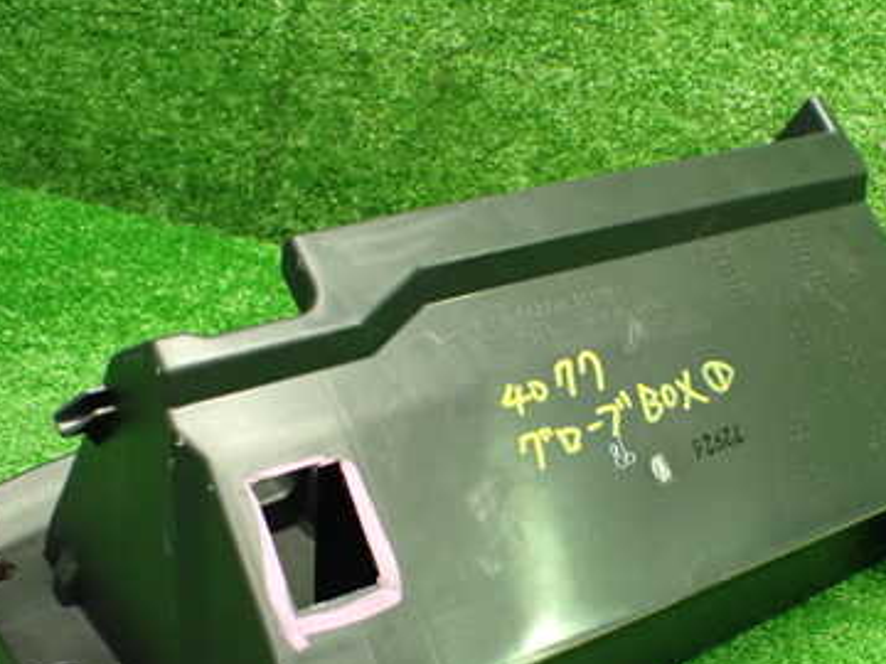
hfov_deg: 38.1
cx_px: 524
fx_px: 1280
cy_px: 484
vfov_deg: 28.7
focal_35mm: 50
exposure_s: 1/80
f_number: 2.3
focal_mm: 5.4
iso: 800
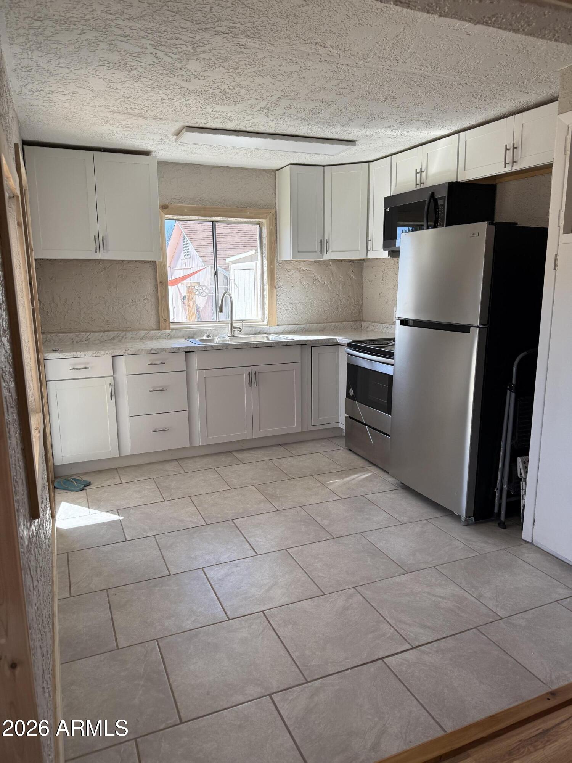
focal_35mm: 24
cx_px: 286
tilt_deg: -13.5
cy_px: 382
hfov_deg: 56.8
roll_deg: -0.3
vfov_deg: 71.6
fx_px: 529
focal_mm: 6.76
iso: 100
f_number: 1.78
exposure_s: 1/750
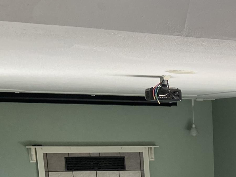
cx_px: 314
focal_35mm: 87
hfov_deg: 20.4
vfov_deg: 15.6
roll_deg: -0.5
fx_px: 593
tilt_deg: -13.7
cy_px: 263
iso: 125
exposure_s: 1/111
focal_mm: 4.25
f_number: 1.8
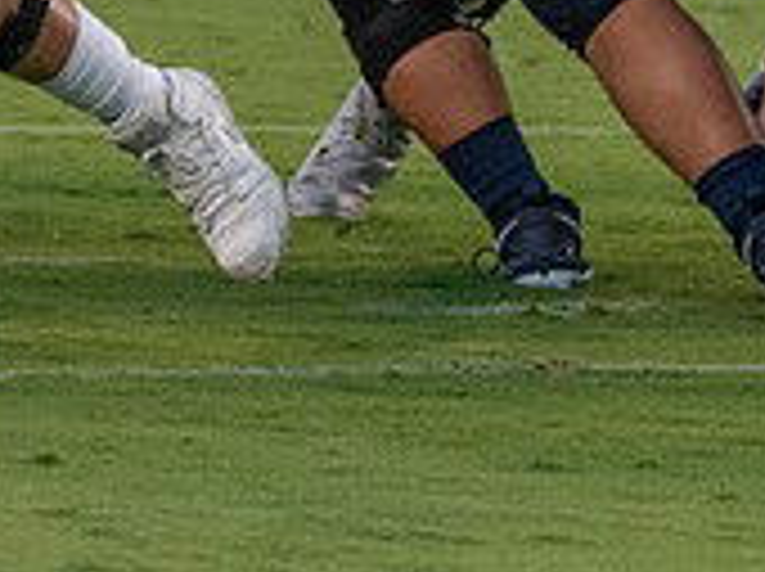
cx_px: -173
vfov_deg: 1.8
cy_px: -230
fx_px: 18251
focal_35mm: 827
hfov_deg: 2.4
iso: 3200
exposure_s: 1/1000
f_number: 5.6
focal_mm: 162
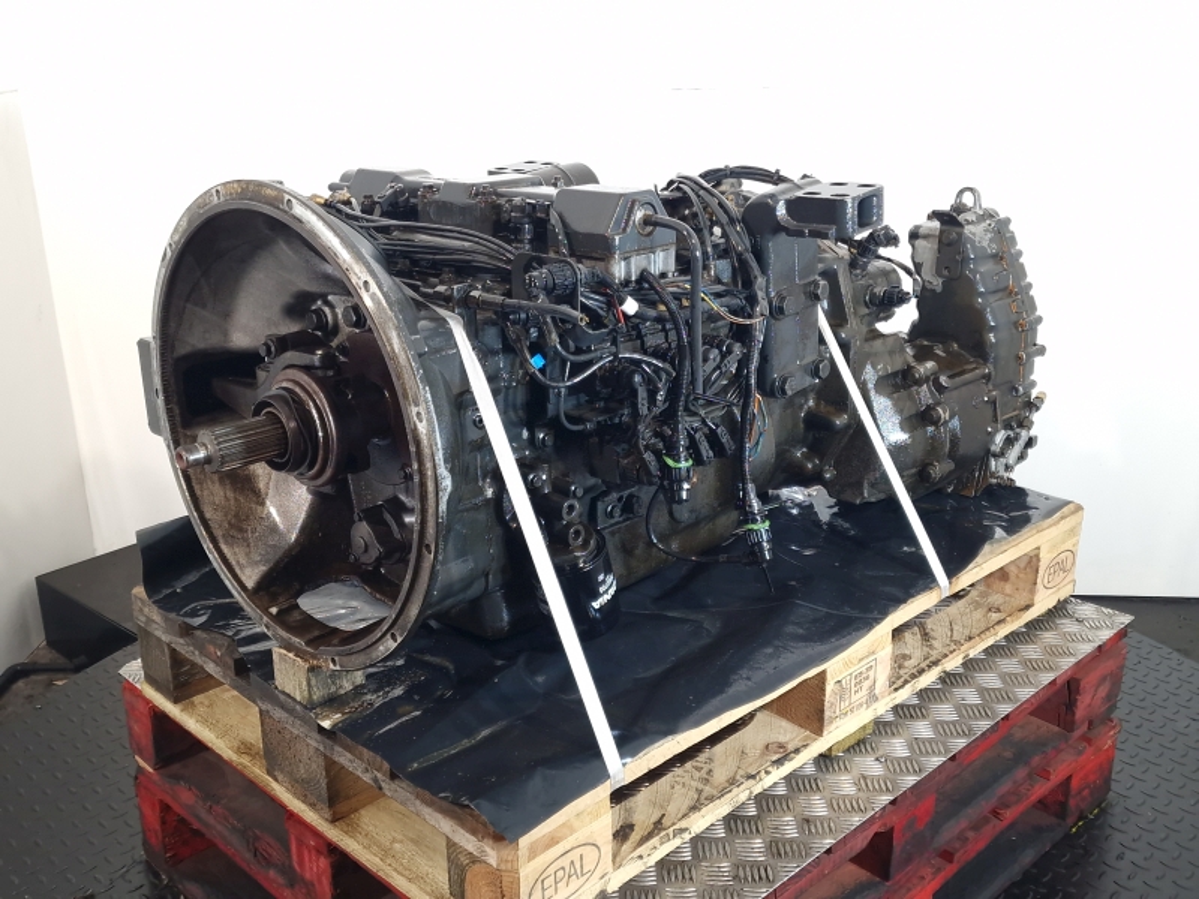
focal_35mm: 23
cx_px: 600
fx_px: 797
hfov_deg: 73.9
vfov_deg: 58.9
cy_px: 450
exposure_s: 1/50
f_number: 1.8
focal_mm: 6.4
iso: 125
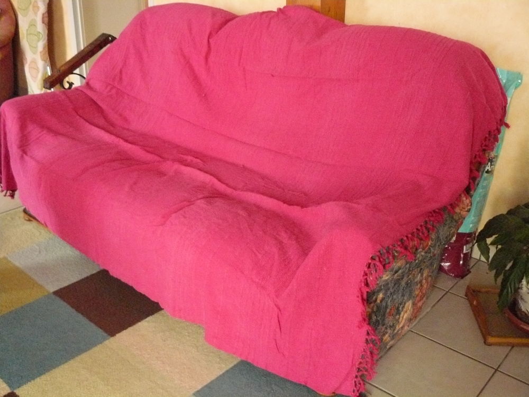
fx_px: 550
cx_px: 264
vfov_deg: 39.7
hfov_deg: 51.4
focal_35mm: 36
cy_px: 198
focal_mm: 6
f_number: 2.8
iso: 800
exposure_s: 1/15
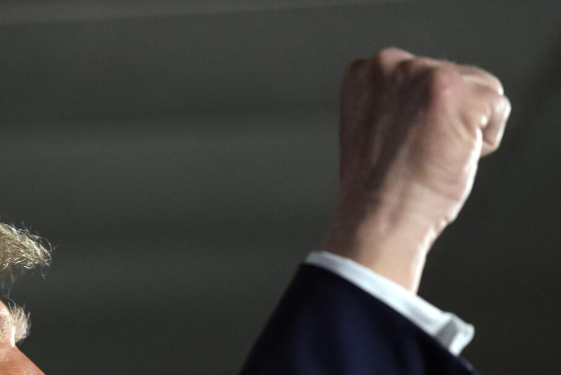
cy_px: 520
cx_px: 3
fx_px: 8729
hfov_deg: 3.7
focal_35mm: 560
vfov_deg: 2.5
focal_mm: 200
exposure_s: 1/500
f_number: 2.8
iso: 1250
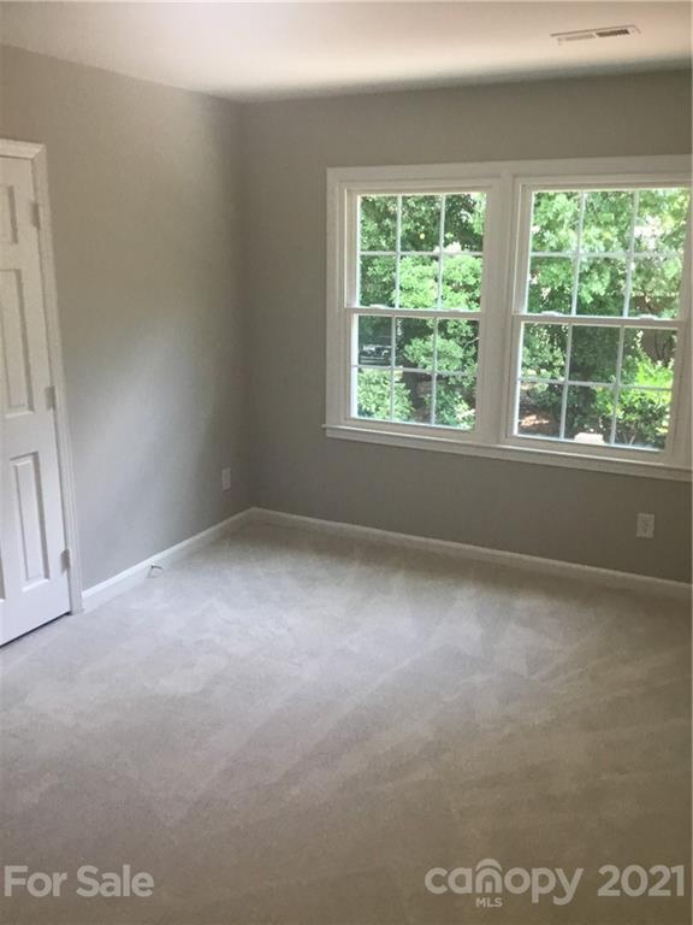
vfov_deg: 58.4
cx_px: 346
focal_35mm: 31
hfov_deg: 45.4
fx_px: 827
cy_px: 462
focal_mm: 3.3
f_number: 2.4
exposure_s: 1/30
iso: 40
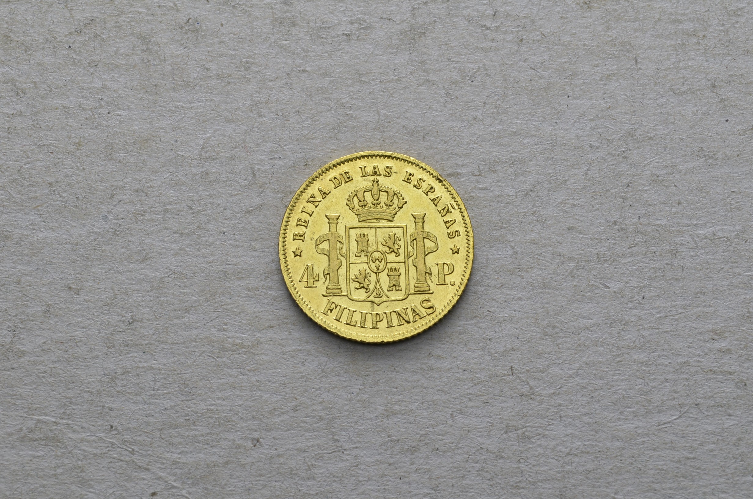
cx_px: 376
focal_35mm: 82
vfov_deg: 16.5
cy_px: 250
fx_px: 1722
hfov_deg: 24.7
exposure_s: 1/250
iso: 400
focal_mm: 55
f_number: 14
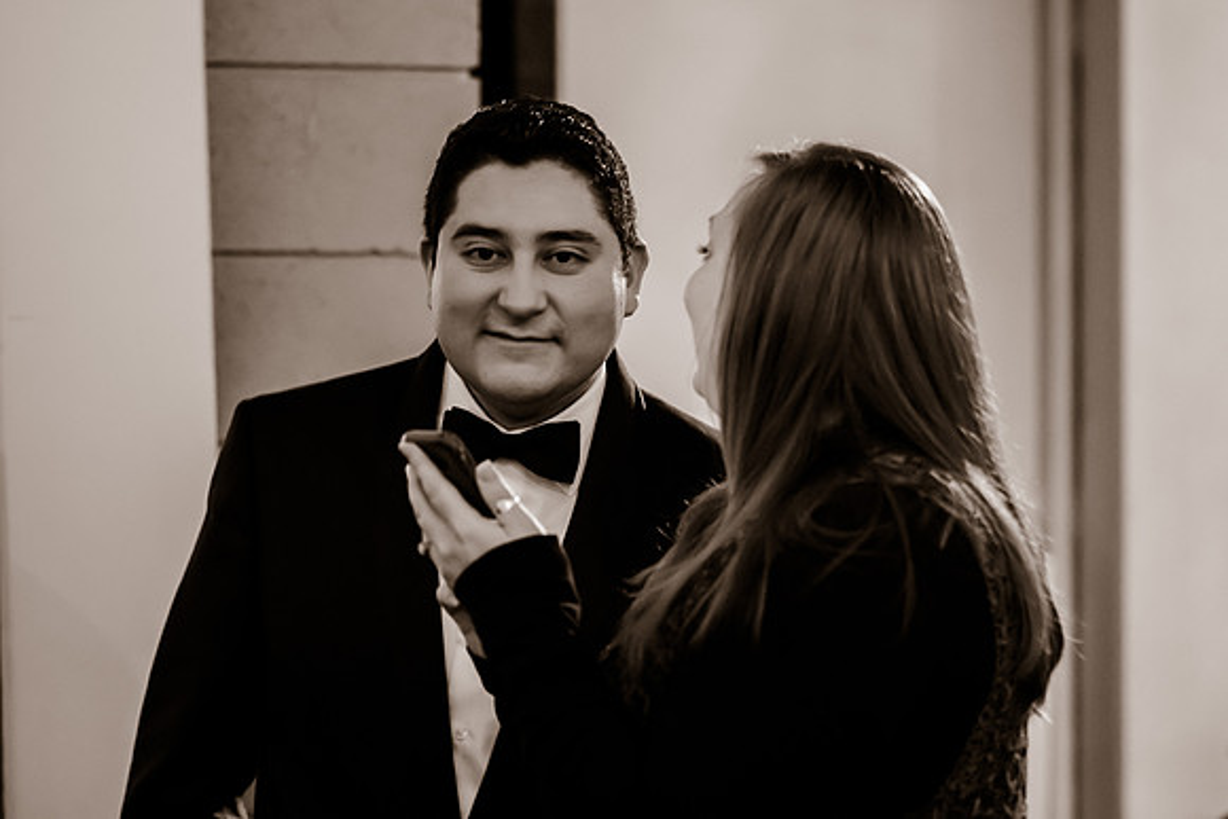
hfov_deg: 12.0
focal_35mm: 171
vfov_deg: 8.0
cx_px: 668
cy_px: 373
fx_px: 5849
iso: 4000
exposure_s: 1/100
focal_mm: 105
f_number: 2.8
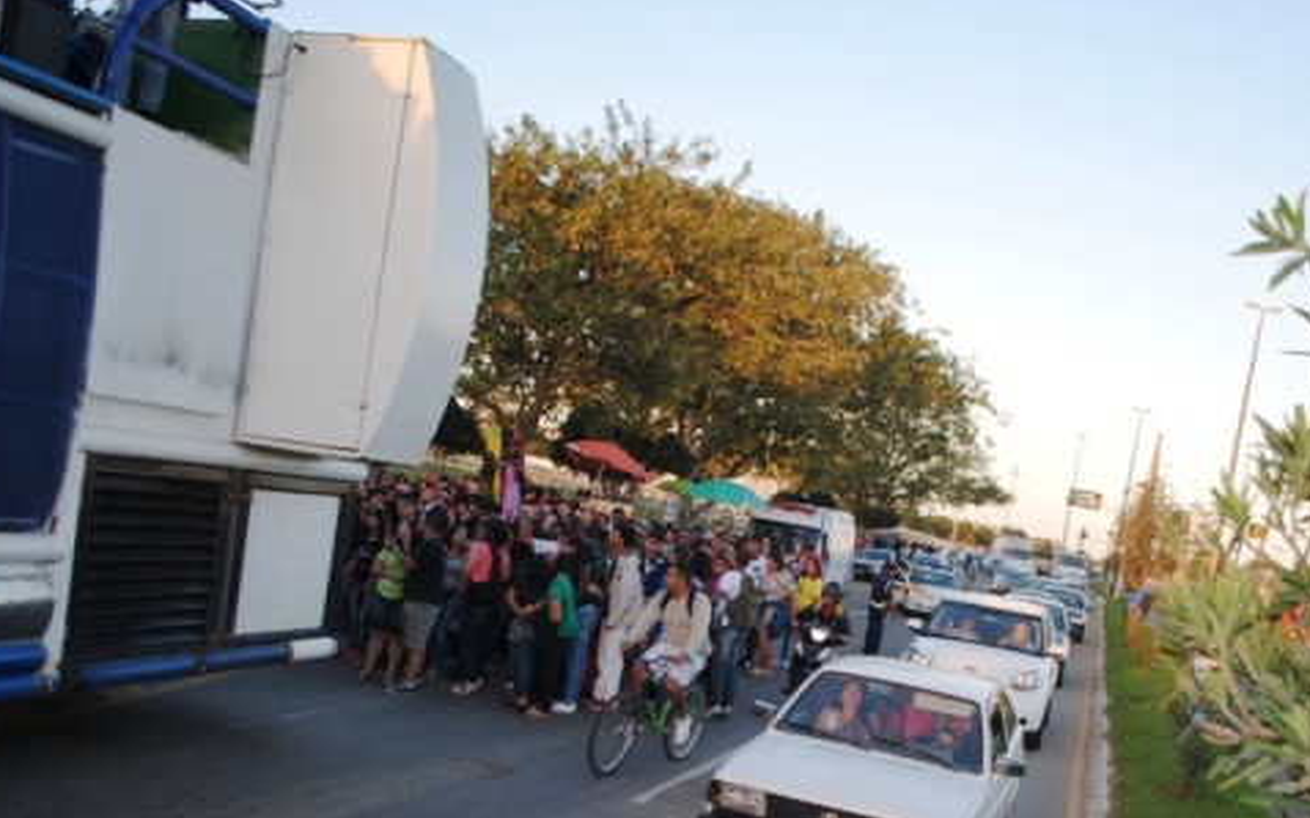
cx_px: 755
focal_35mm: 37
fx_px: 1321
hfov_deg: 52.5
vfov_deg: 34.1
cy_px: 556
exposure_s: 1/125
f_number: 3.5
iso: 100
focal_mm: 18
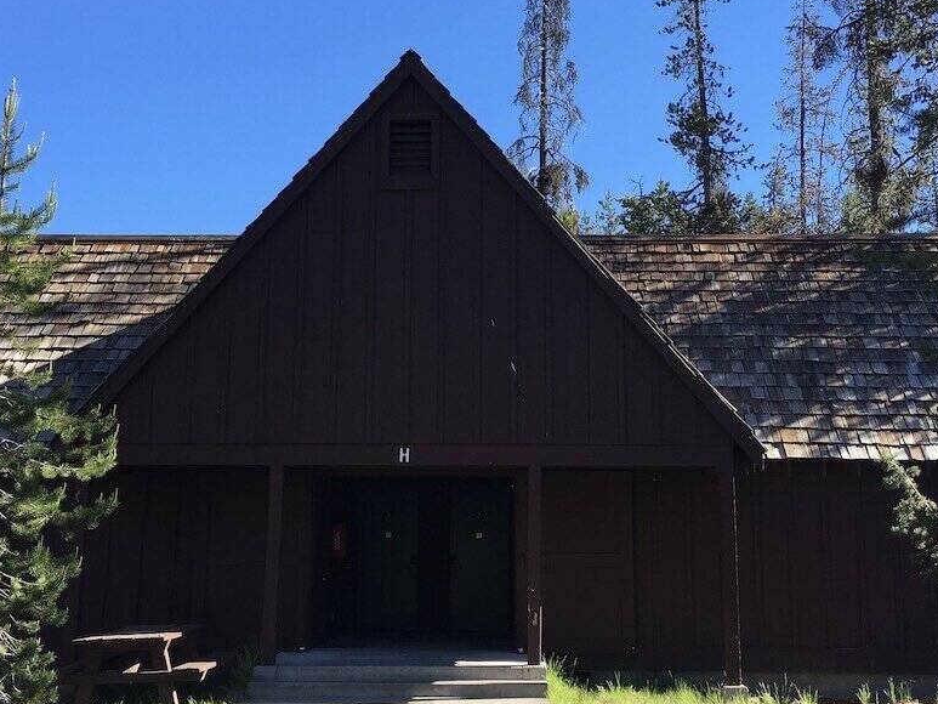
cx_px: 488
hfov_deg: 42.1
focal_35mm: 45
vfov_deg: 32.1
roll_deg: -0.7
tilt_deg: +12.3
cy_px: 300
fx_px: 1220
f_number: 2.2
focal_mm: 4.15
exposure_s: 1/388
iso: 25
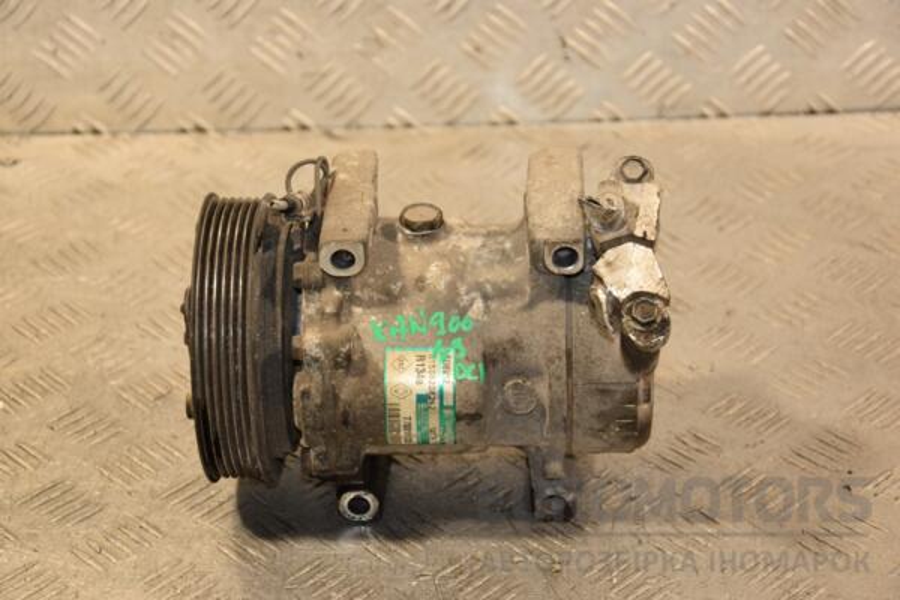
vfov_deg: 15.7
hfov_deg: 23.4
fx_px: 2175
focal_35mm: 87
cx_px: 450
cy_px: 300
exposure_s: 1/125
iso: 800
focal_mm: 58
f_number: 5
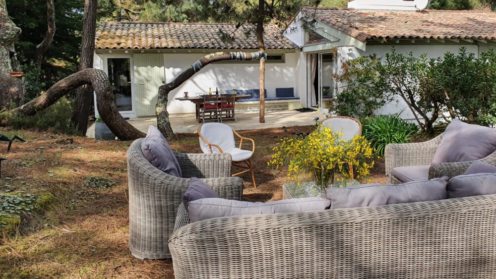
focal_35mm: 29
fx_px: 381
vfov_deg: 39.7
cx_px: 253
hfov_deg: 66.0
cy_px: 94
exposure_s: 1/808
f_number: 2.4
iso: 50
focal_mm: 4.32
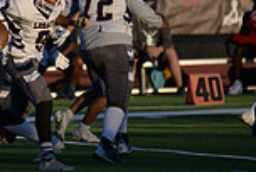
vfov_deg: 1.8
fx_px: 5422
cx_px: 15
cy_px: 65
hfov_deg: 2.7
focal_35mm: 761
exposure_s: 1/5000
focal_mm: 200
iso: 220
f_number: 2.8
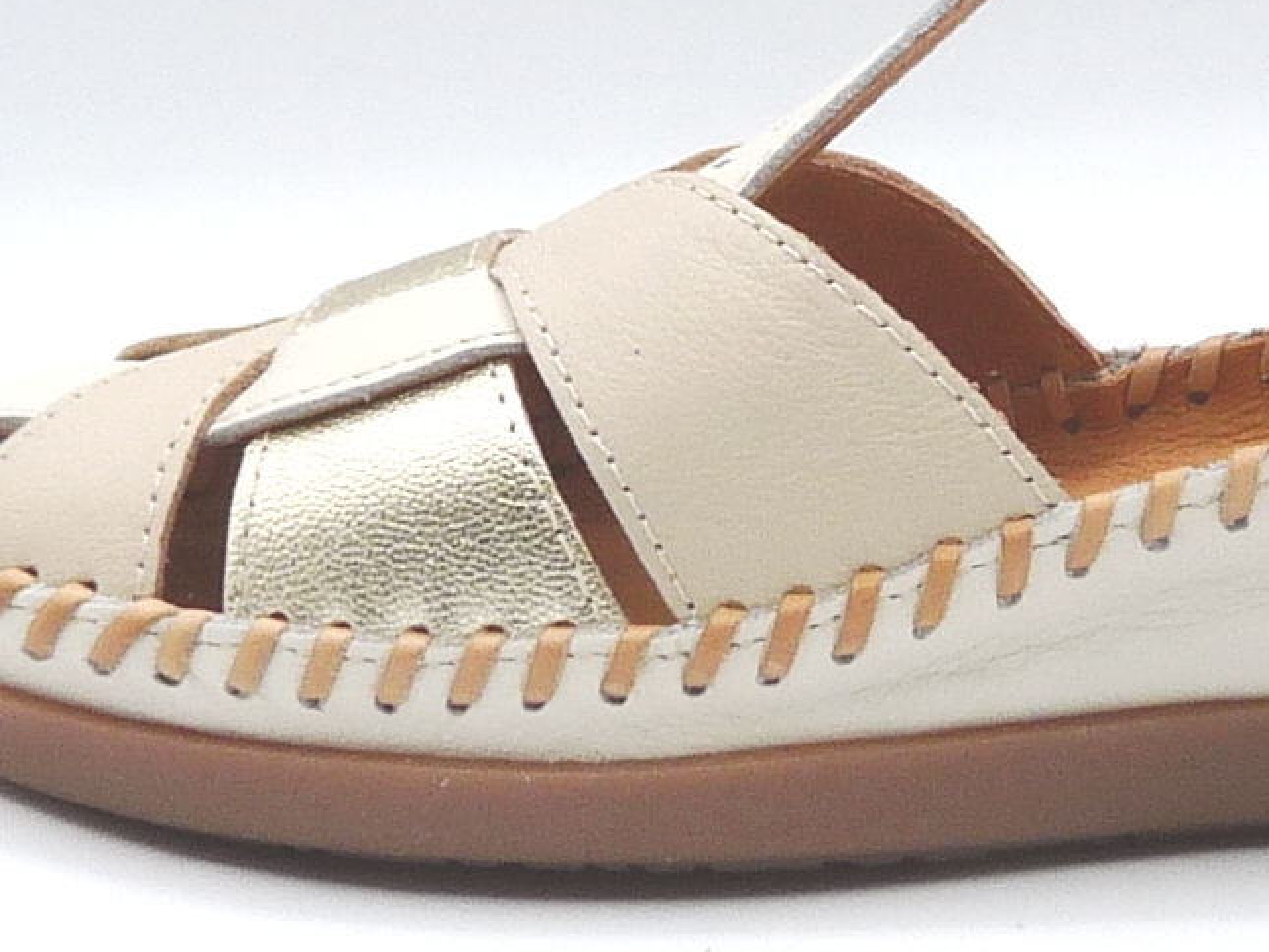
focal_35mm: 124
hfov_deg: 15.7
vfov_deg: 11.9
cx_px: 1149
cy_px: 291
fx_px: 4547
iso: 100
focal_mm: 5
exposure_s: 1/200
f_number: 5
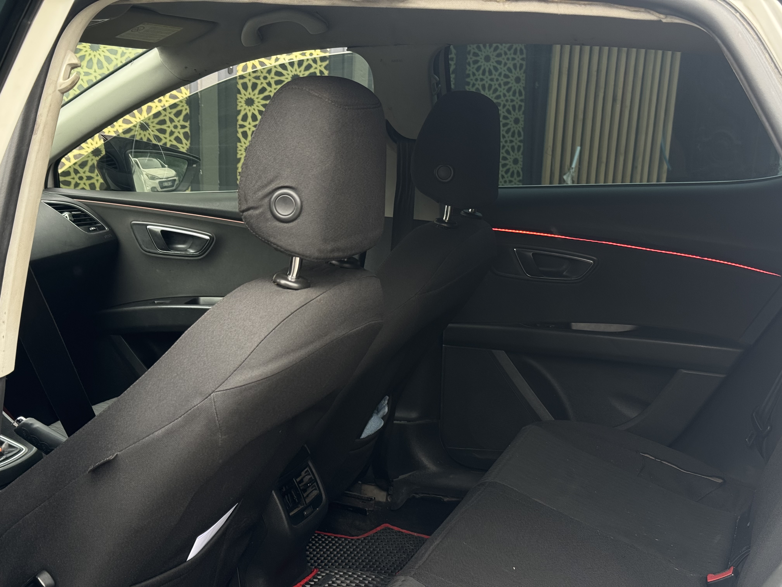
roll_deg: -2.8
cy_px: 294
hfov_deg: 39.7
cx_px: 391
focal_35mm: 48
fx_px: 1084
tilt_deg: -13.1
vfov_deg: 30.3
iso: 64
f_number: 1.78
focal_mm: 6.76
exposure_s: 1/213
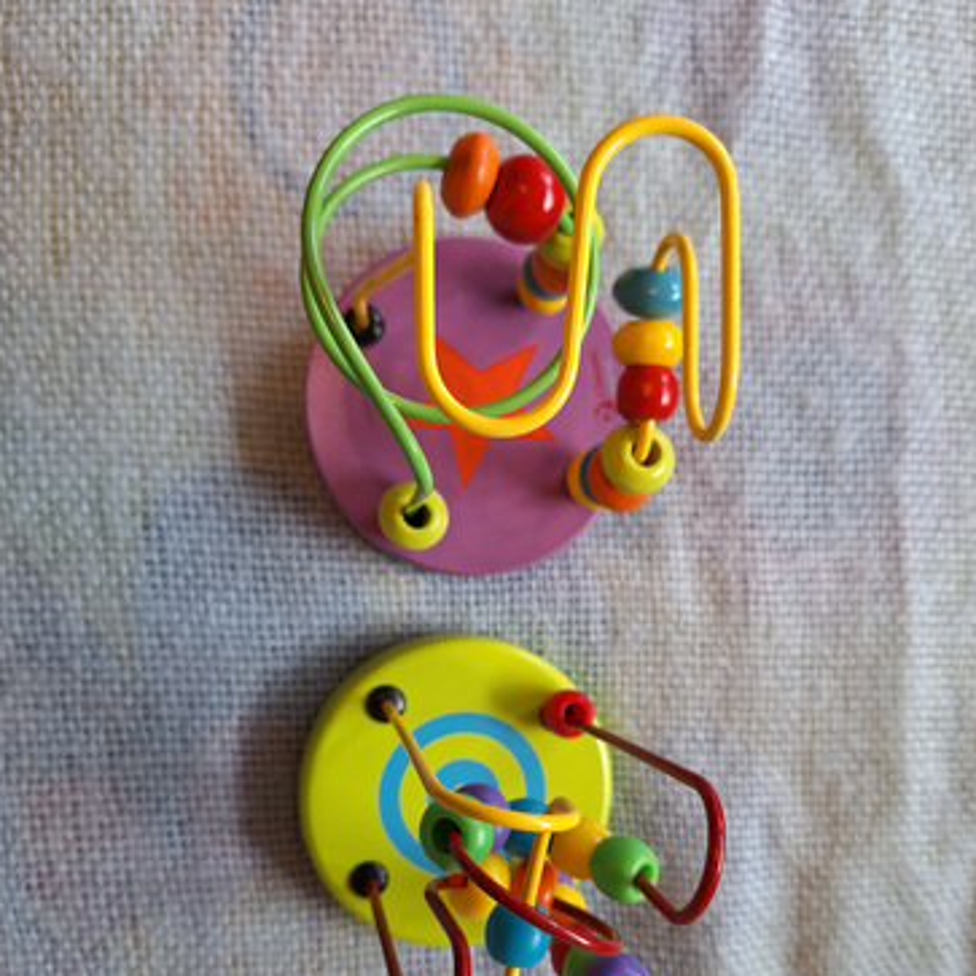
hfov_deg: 57.3
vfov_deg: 56.6
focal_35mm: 28
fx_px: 893
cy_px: 608
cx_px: 499
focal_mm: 5.54
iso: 100
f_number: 1.8
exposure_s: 1/50
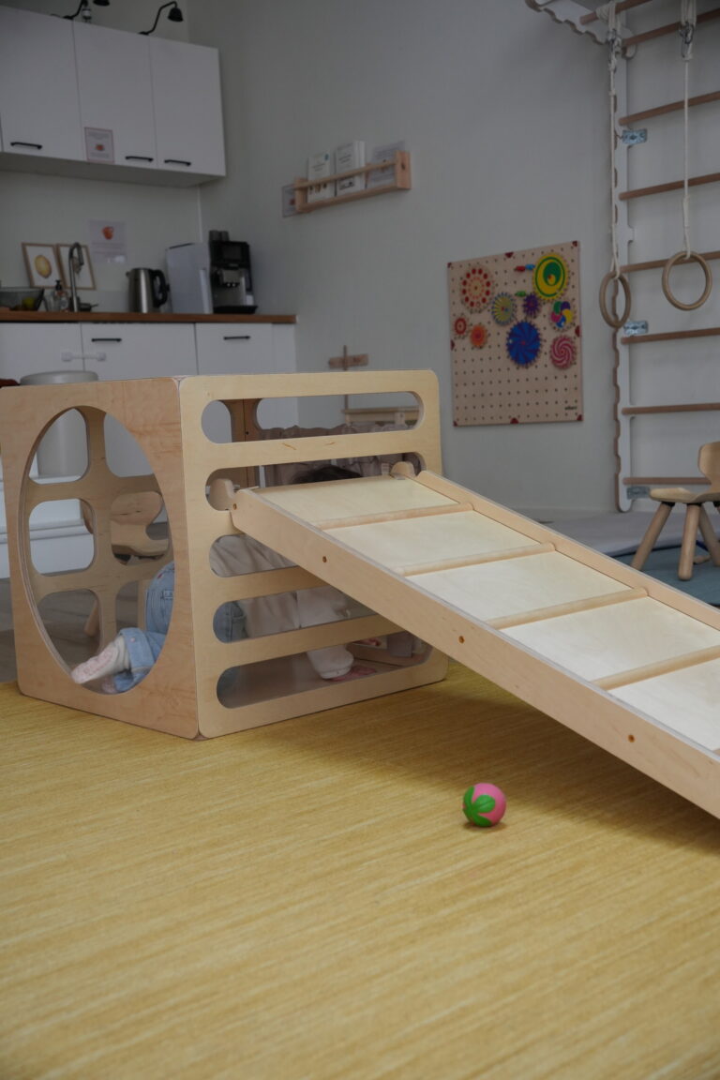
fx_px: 1309
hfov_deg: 30.7
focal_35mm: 44
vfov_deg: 44.8
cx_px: 360
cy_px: 540
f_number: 4
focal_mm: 29.1
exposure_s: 1/160
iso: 800
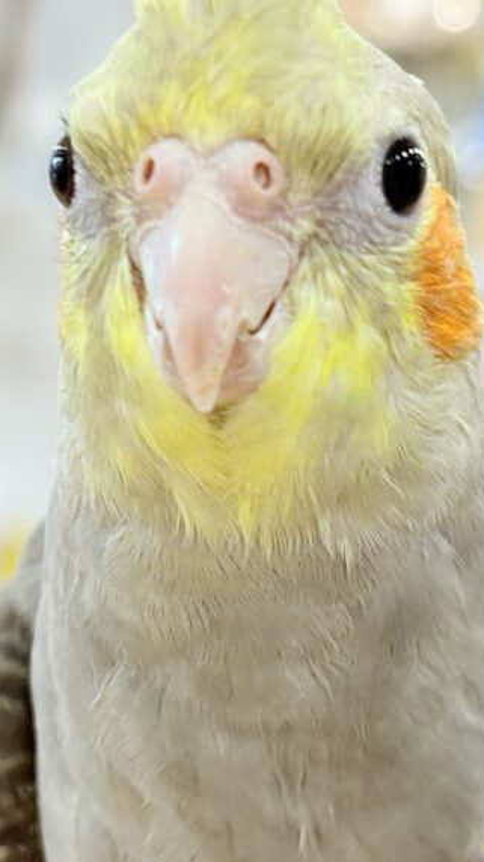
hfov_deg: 10.2
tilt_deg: +4.8
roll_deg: -7.2
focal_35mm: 119
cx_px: 250
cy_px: 414
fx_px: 2716
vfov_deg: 18.0
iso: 125
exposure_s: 1/100
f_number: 1.6
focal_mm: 5.96
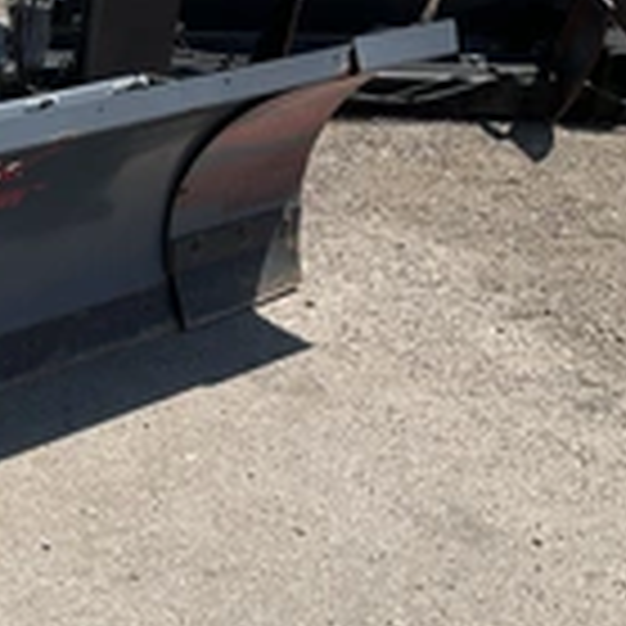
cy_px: 234
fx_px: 1514
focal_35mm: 74
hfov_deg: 20.7
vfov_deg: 23.3
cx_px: -248
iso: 25
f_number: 1.8
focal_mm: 3
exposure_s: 1/1730
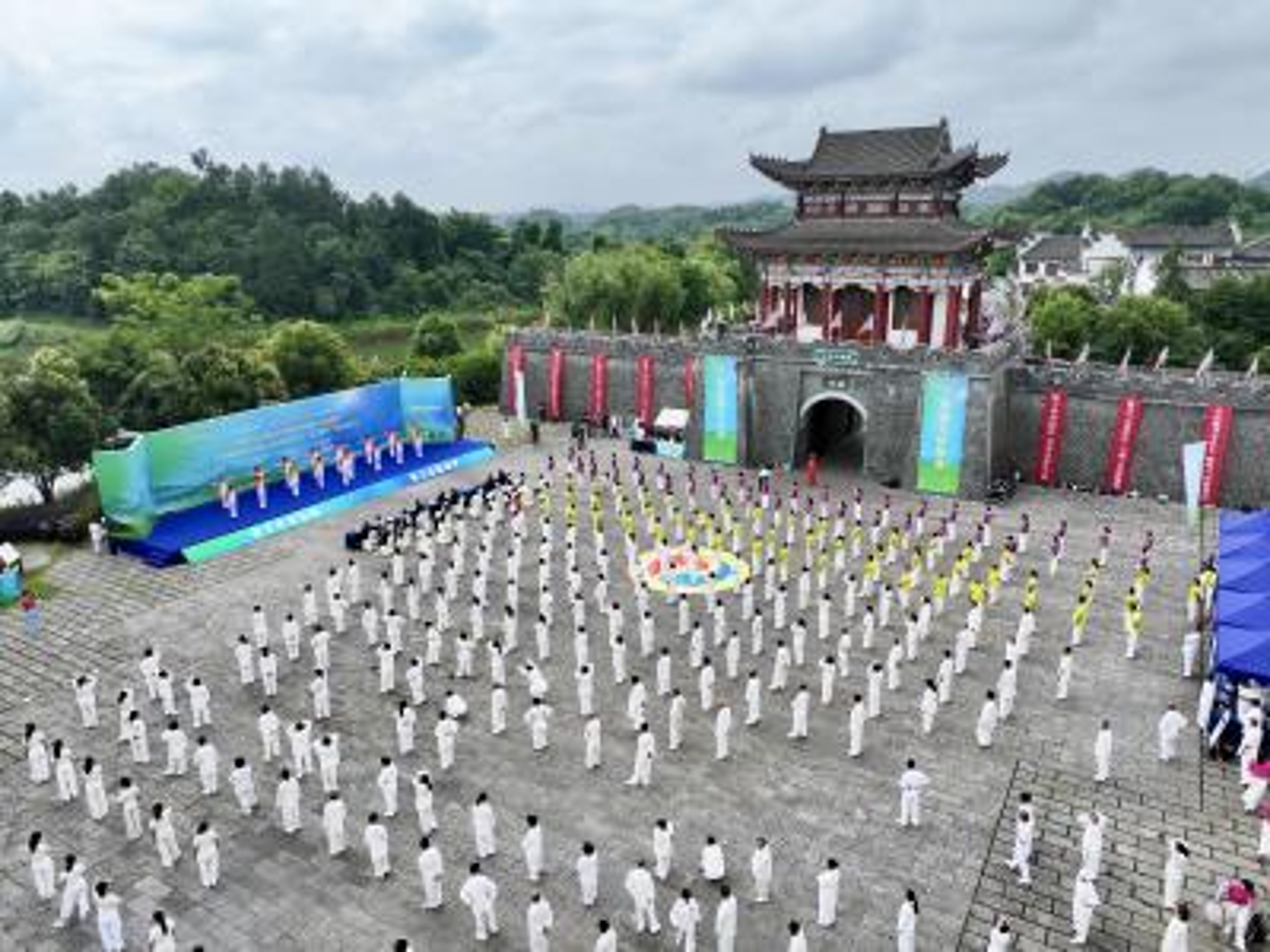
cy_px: 476
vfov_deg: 56.8
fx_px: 881
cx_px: 635
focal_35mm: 24
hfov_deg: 71.6
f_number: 2.8
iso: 130
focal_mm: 12.29
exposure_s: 1/2500
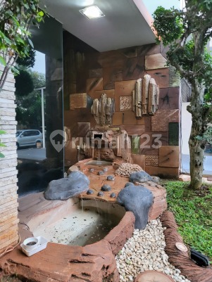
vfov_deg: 67.3
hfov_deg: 53.1
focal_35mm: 26
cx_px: 106
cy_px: 141
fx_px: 212
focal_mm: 4.25
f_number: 1.8
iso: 640
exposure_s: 1/25
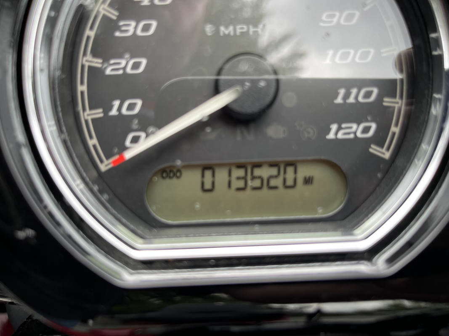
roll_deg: -20.4
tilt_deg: -40.6
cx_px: 224
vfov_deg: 53.1
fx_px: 337
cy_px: 168
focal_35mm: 26
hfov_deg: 67.3
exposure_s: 1/122
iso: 40
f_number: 1.6
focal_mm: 5.1
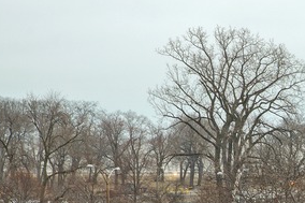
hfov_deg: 11.1
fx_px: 1566
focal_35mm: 185
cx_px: 278
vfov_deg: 7.4
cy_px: 184
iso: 640
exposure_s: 1/125
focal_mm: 82
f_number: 8
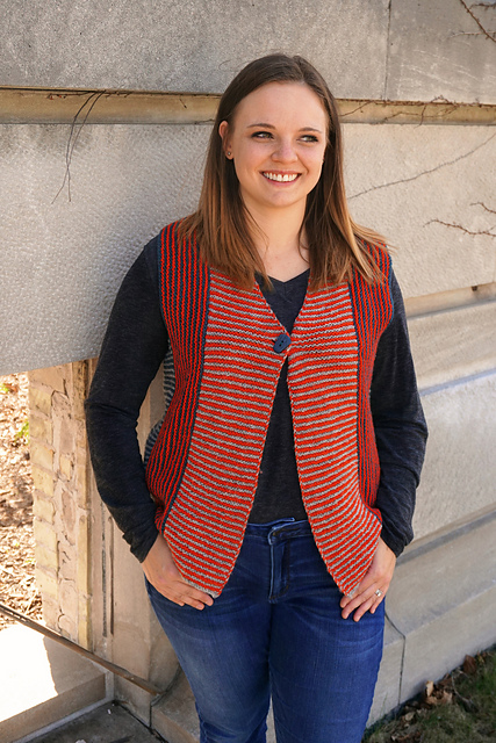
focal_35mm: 46
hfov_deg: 29.0
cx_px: 248
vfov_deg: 42.3
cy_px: 372
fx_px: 960
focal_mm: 31
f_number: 5.6
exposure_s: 1/640
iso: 500
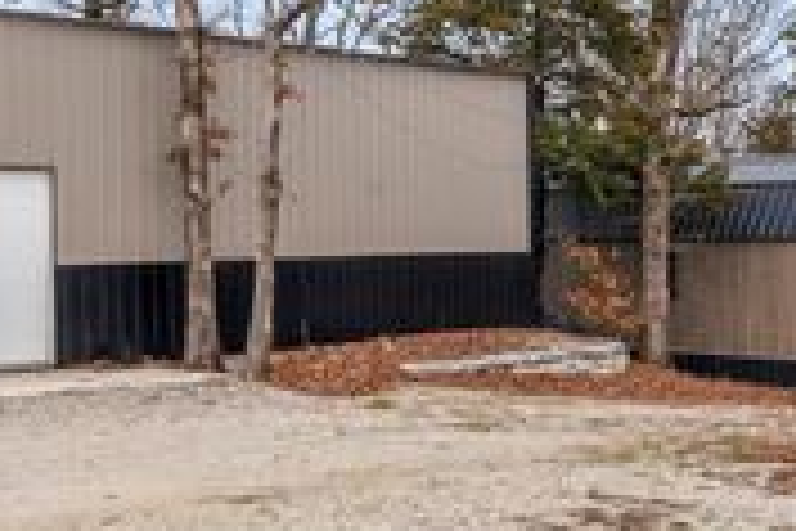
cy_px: 205
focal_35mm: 62
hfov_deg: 32.3
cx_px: 463
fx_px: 1371
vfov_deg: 21.9
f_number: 11
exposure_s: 1/250
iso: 800
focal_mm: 22
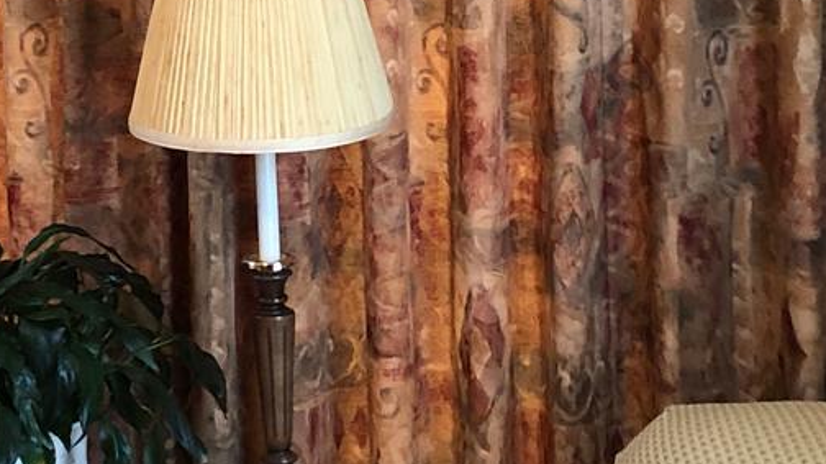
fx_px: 2715
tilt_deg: -4.2
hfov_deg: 17.2
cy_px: -77
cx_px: 188
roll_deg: +0.0
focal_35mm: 124
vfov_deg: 9.6
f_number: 1.8
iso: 50
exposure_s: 1/15
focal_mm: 3.99
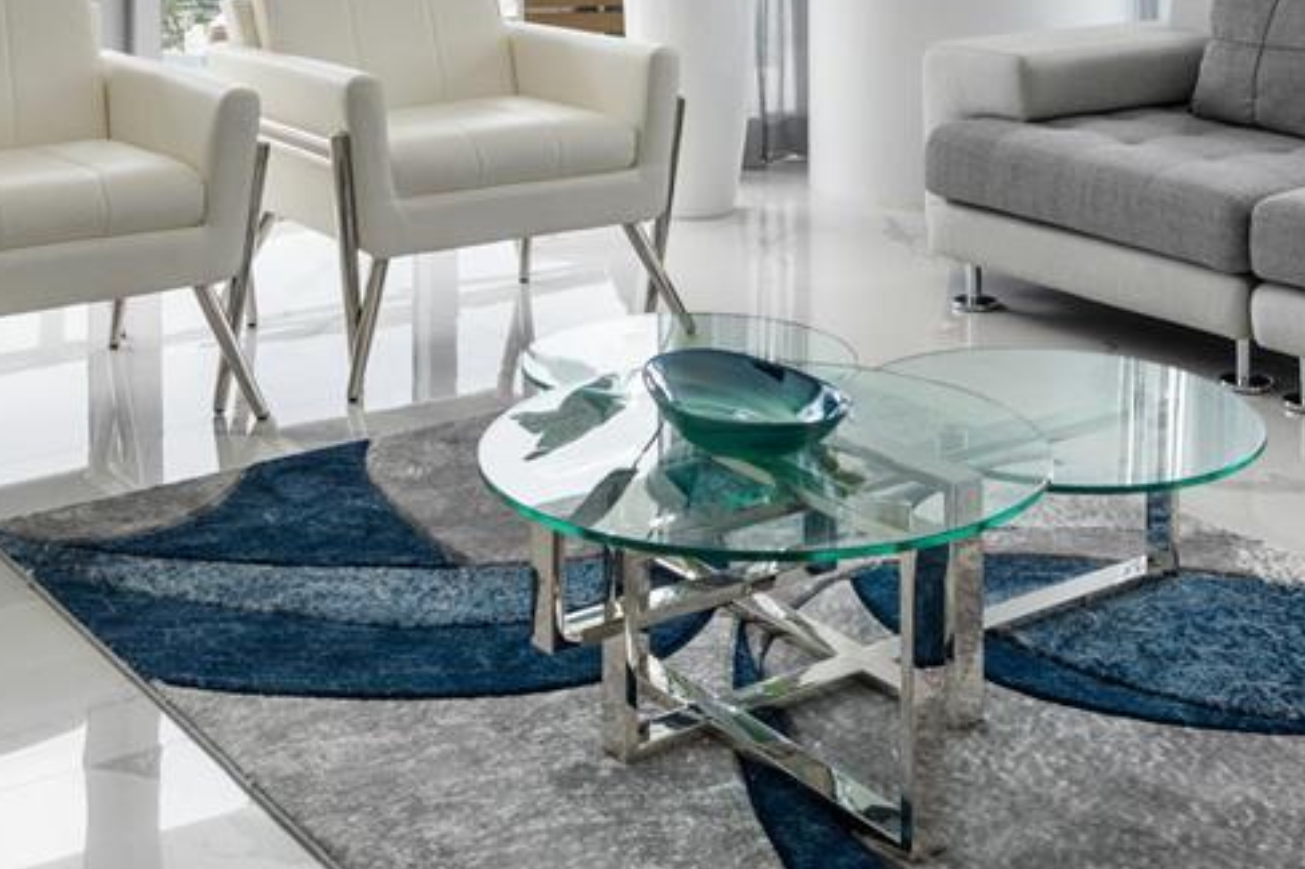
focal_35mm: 59
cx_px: 711
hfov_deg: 33.9
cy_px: -271
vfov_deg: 20.8
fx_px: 2138
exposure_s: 1/250
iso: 250
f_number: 8
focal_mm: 18
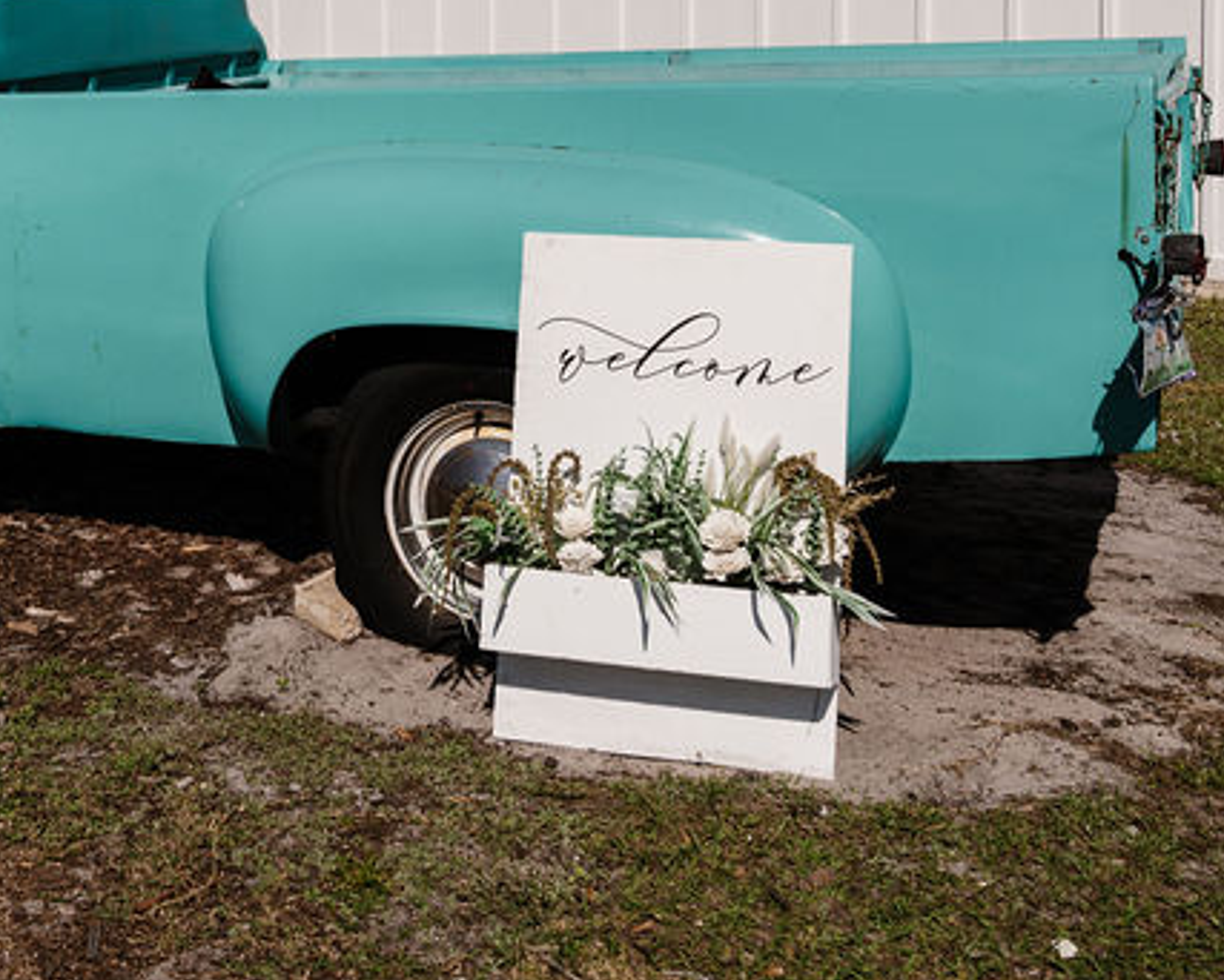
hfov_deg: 34.1
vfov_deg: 27.1
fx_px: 1957
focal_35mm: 54
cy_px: 93
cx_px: 335
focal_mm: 24
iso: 100
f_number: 5
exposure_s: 1/1000
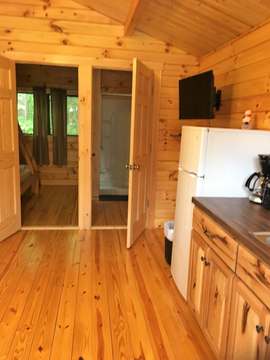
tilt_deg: -8.8
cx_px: 135
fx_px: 302
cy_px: 180
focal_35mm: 29
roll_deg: -0.6
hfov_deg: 48.2
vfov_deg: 61.7
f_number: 2.2
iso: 200
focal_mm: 4.15
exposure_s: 1/24
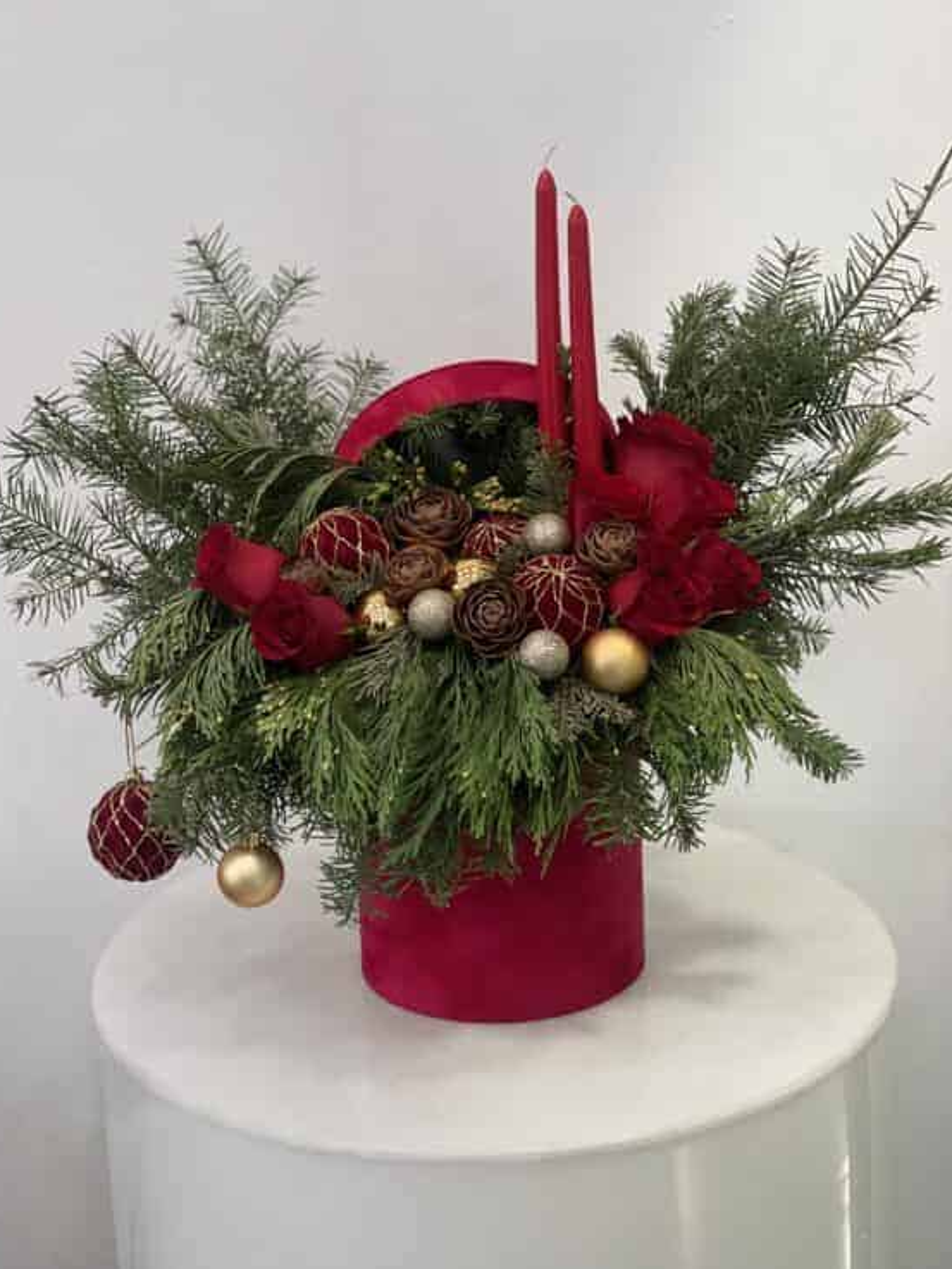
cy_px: 625
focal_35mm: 66
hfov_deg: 22.3
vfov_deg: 29.4
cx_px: 467
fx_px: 2419
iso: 160
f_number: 2.2
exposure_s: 1/60
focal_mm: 7.5
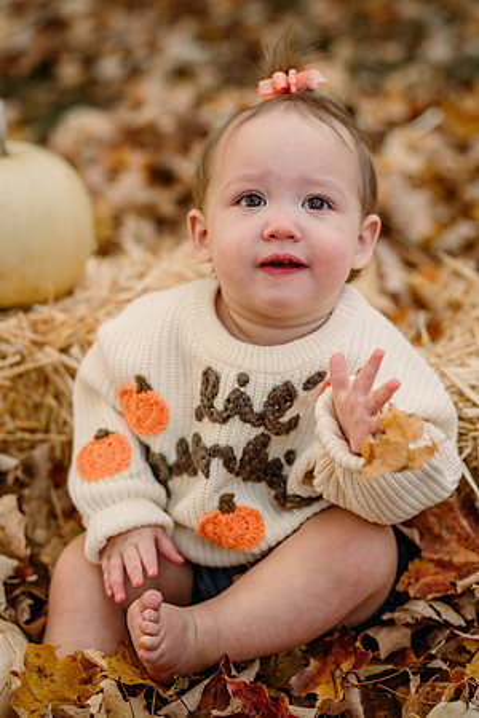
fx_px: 1337
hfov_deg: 20.3
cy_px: 359
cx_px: 240
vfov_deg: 30.1
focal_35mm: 67
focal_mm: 67
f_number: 2.5
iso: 250
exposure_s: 1/400
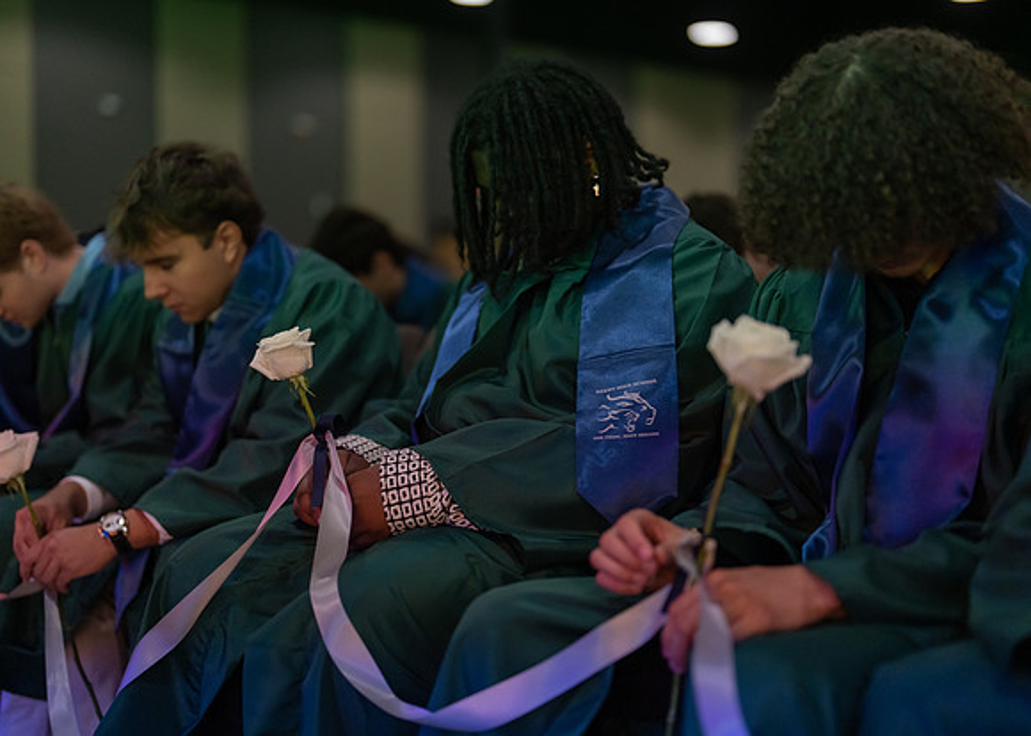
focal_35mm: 53
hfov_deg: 36.7
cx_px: 516
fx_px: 1554
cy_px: 368
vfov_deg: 26.6
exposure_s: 1/400
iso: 1000
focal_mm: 50
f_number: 1.2
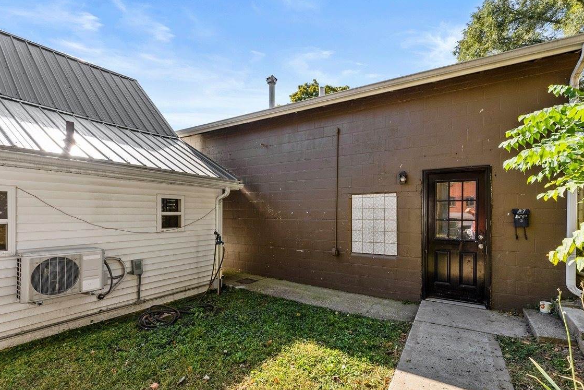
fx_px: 260
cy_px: 213
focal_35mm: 16
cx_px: 302
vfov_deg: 73.6
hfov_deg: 96.7
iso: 100
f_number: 8
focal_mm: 14
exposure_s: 1/125
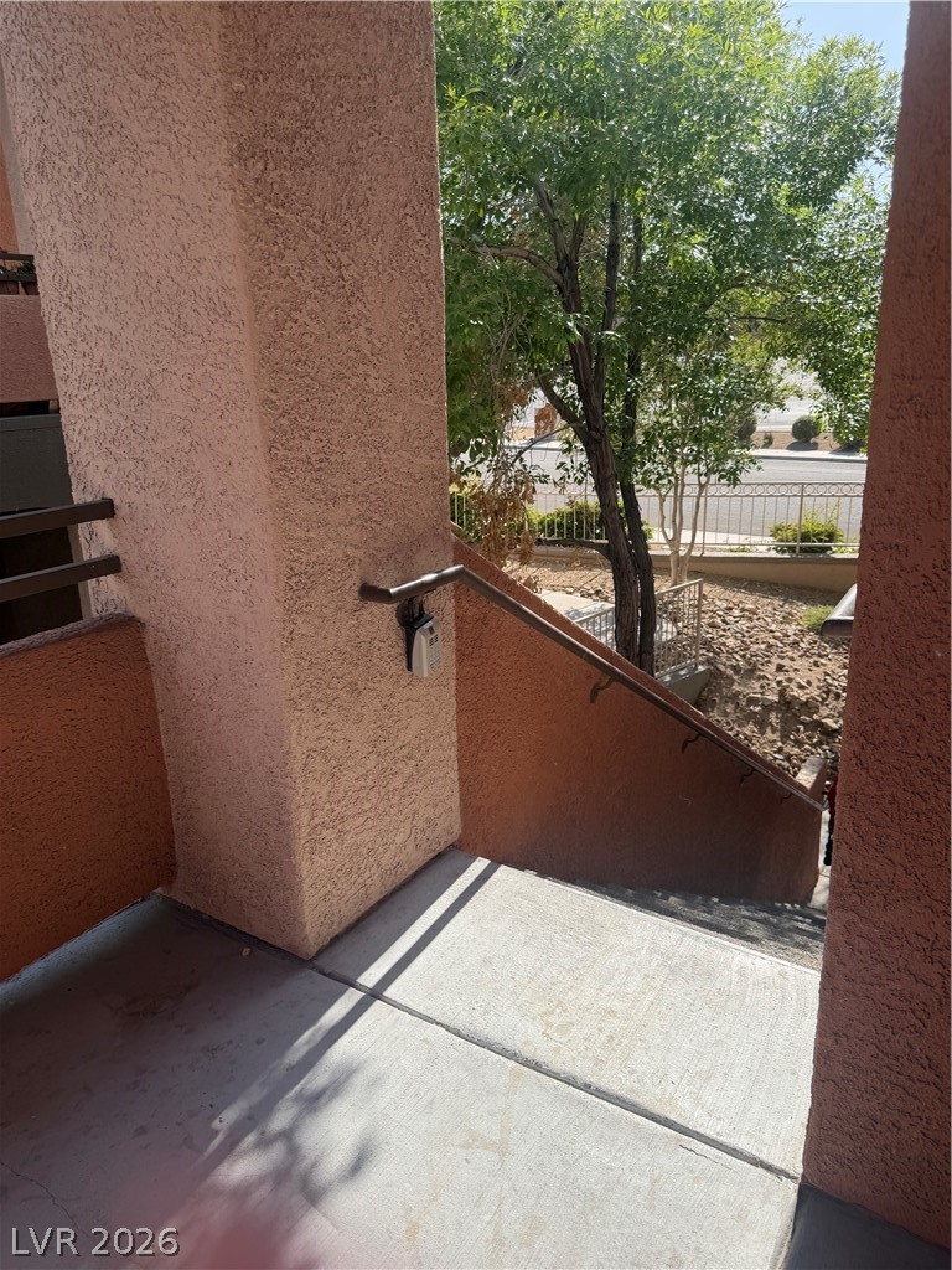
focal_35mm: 24
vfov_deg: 71.6
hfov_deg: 56.8
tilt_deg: -16.7
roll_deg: +1.9
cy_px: 635
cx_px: 476
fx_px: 880
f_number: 1.78
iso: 80
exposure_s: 1/2370
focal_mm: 6.76
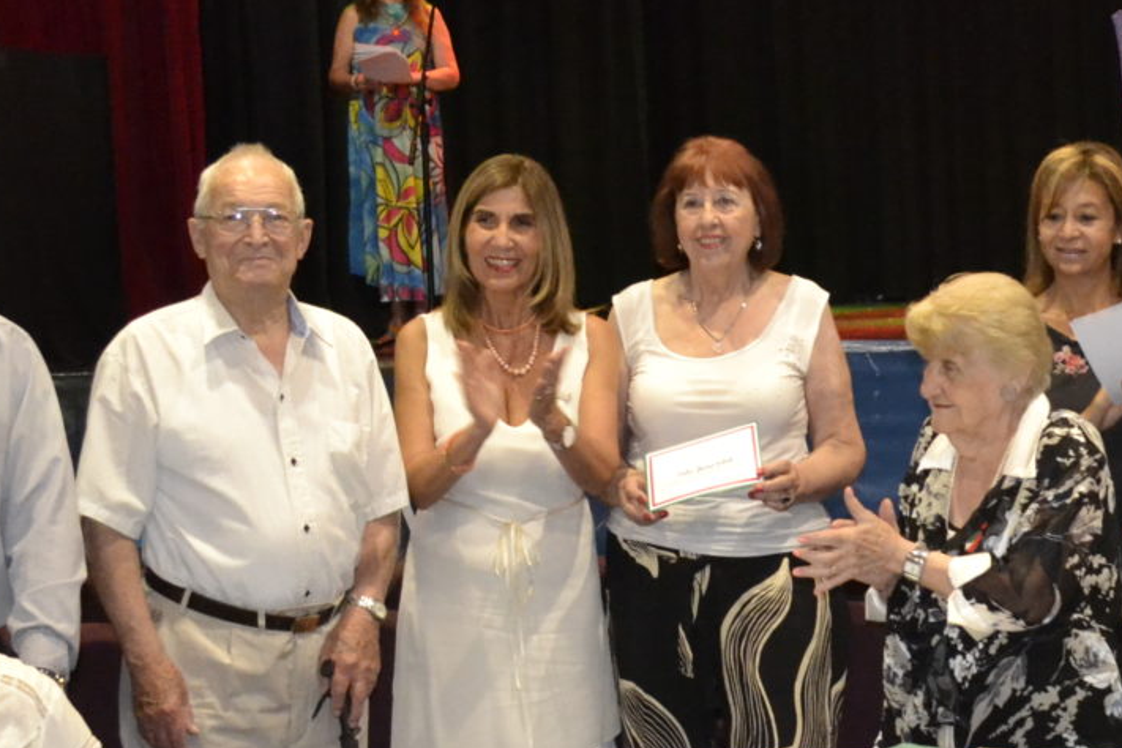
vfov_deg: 16.9
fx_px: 2524
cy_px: 350
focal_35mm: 81
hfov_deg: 24.9
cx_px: 787
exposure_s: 1/60
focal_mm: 20
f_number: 3.8
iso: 3200
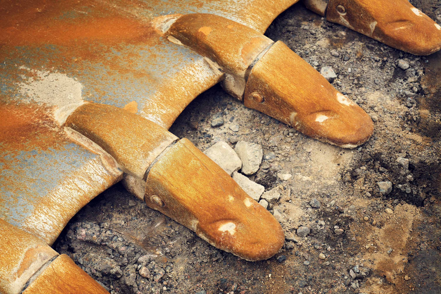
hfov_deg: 28.8
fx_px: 857
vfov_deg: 19.5
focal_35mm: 70
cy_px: 147
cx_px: 220
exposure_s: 1/125
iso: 200
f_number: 6.3
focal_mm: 70
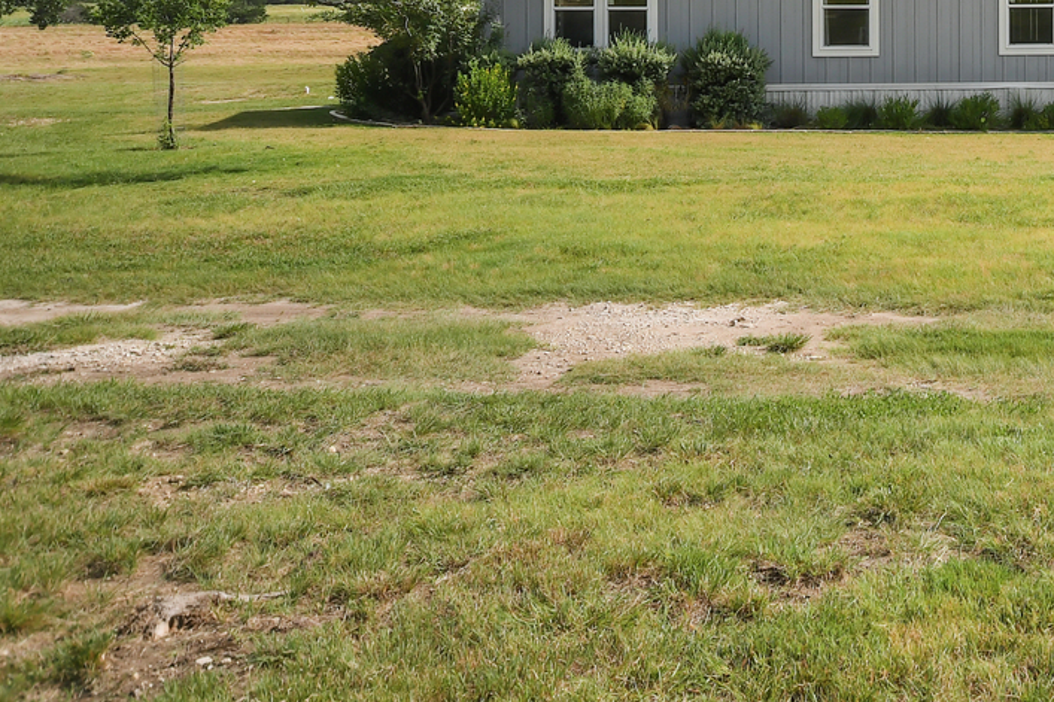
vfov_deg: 23.2
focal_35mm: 55
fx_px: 1610
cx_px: 1184
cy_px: -55
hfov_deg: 31.7
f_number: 5
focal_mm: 16
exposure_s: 1/640
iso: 125
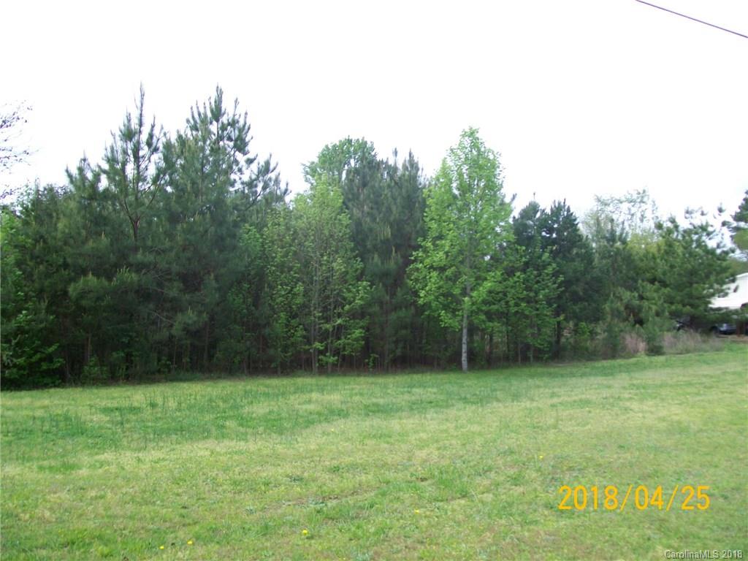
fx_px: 778
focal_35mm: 36
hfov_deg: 51.4
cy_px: 280
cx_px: 374
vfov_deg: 39.7
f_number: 2.7
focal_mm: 6
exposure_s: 1/500
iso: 64
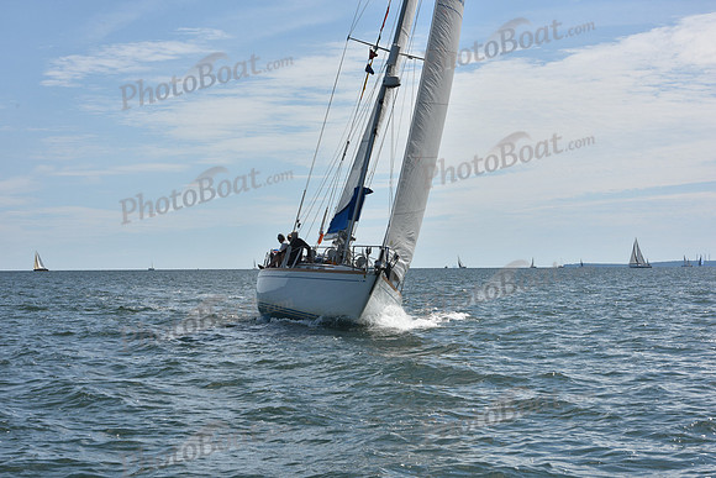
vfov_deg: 13.4
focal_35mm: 102
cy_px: 239
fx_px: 2029
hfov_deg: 20.0
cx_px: 358
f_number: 13
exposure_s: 1/1000
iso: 320
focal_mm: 102
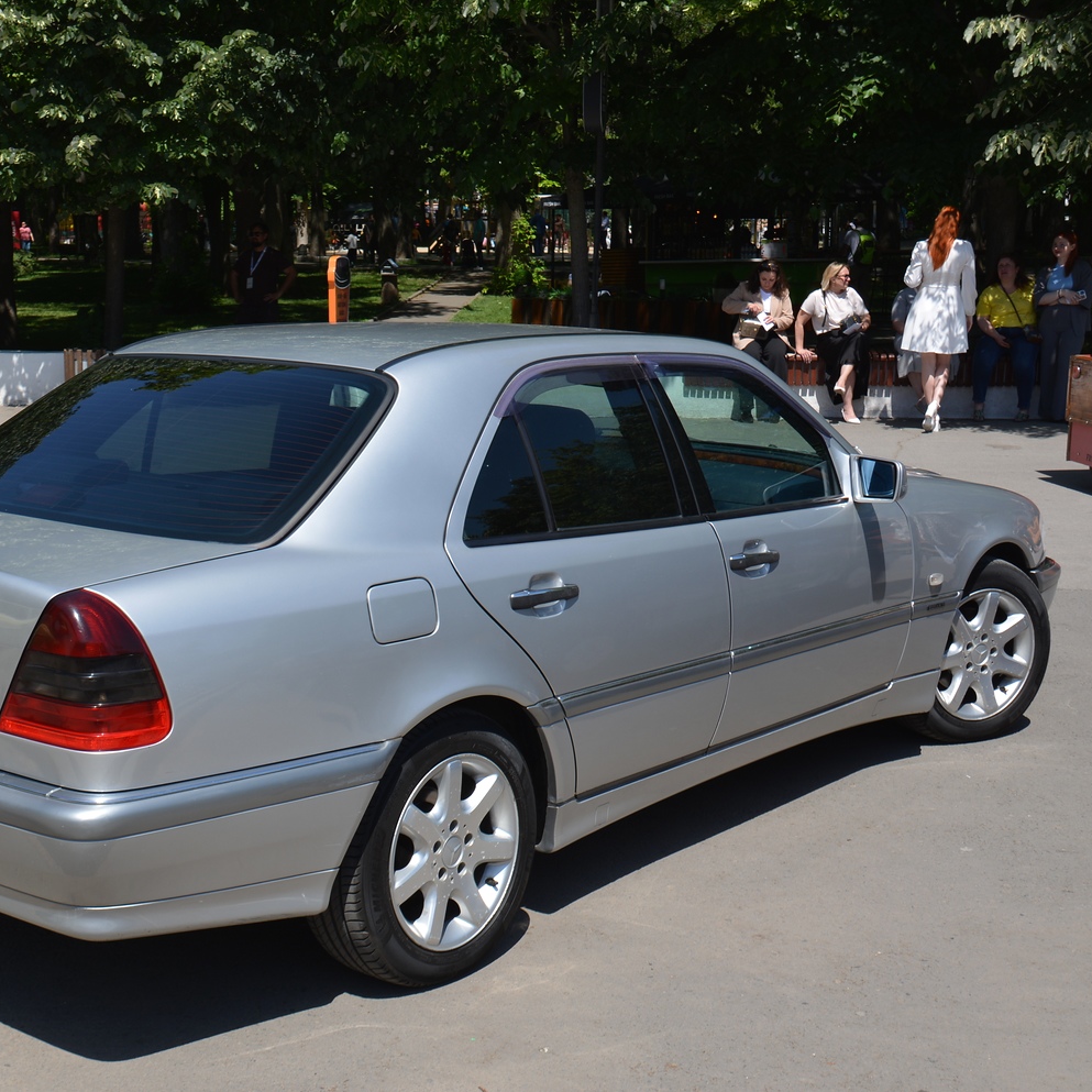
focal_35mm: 50
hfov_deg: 33.8
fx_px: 1785
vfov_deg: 34.0
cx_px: 385
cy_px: 546
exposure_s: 1/250
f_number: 8
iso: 100
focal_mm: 26
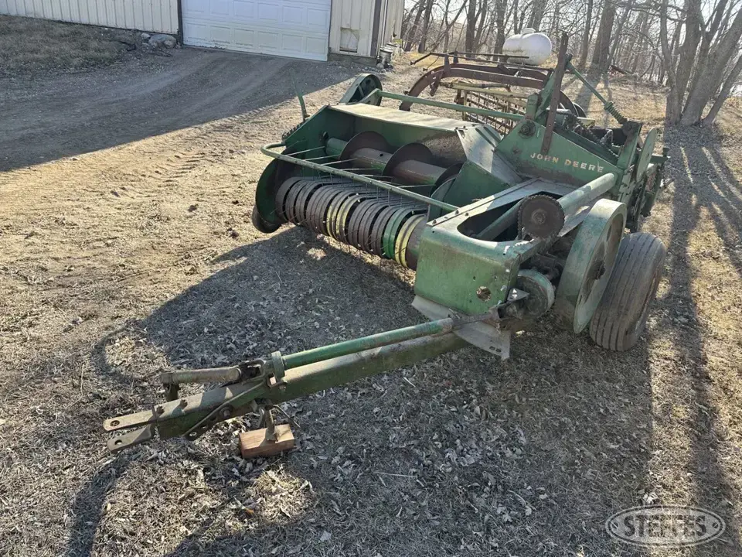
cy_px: 278
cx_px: 371
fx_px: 514
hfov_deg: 71.6
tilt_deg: -23.3
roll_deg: -4.5
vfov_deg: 56.8
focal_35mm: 24
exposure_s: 1/816
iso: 80
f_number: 1.78
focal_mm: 6.86
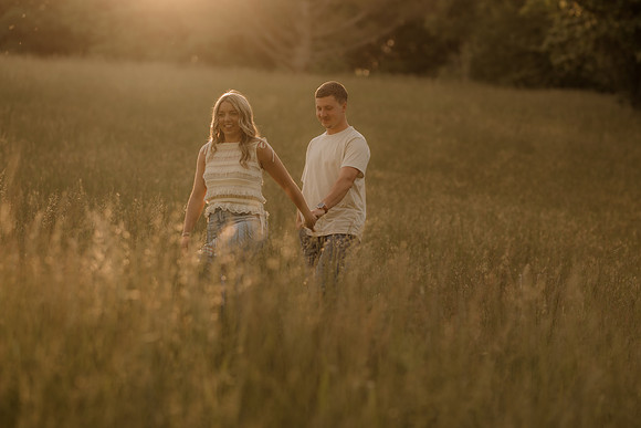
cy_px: 226
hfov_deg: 21.0
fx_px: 1726
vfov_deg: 14.1
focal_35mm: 97
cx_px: 352
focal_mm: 85
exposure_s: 1/800
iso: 250
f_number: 2
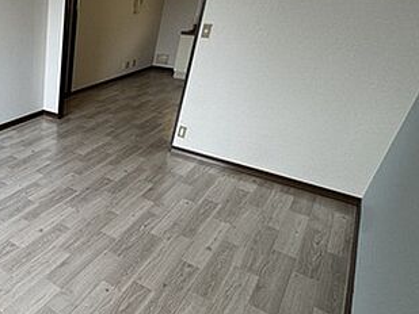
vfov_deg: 48.2
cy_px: 165
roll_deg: +0.1
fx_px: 351
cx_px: 8
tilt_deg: -26.5
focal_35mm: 29
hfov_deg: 50.8
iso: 160
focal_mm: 2.22
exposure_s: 1/99
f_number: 2.2
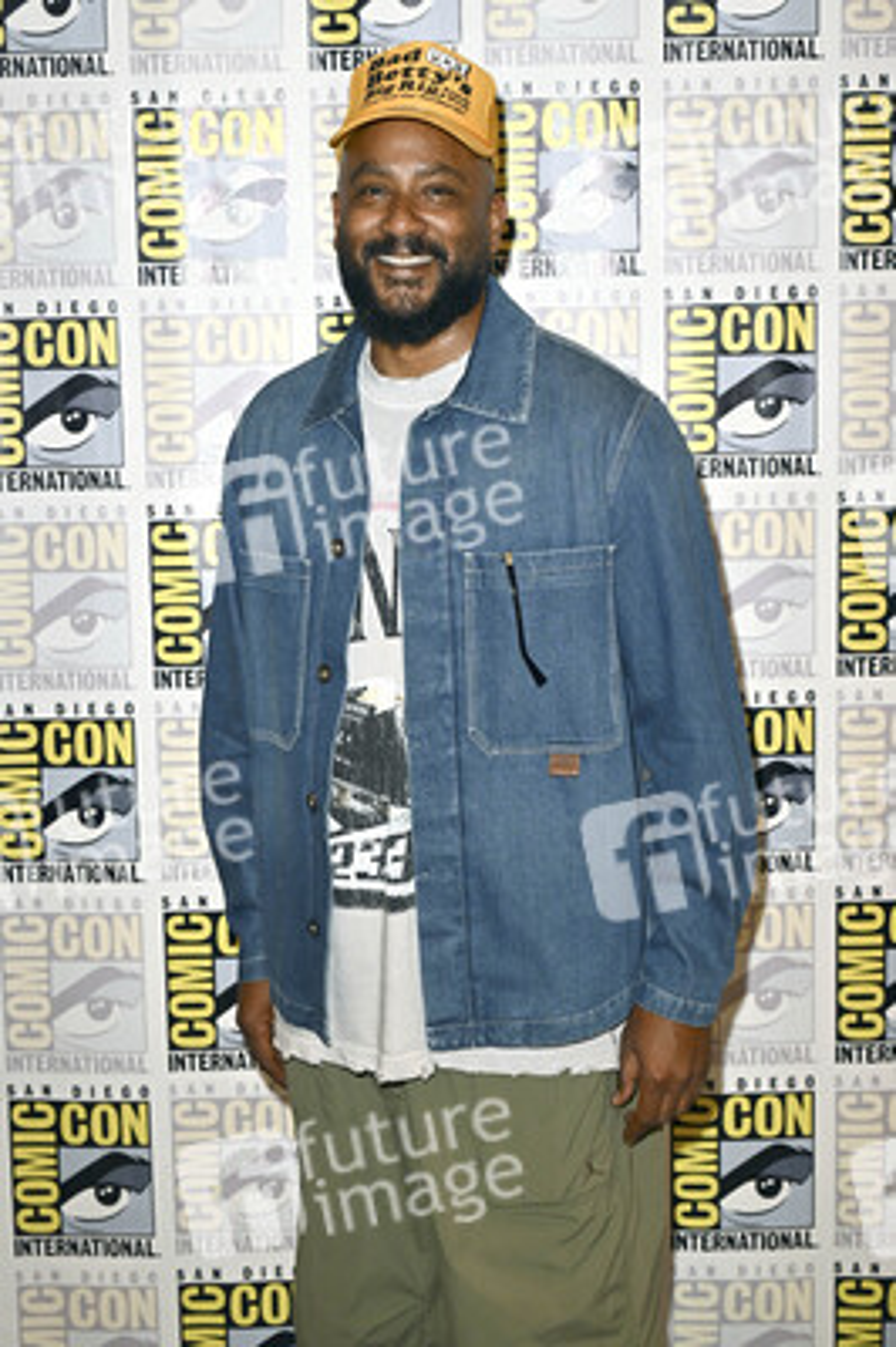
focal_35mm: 56
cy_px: 674
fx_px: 2094
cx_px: 448
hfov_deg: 24.2
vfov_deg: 35.7
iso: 2000
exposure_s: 1/250
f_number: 6.3
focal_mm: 56
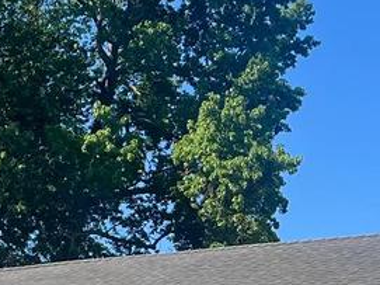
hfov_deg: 13.4
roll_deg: -2.4
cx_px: -202
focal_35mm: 138
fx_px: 1514
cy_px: 462
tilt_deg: +1.4
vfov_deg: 10.3
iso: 50
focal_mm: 5.1
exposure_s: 1/1404
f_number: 1.6
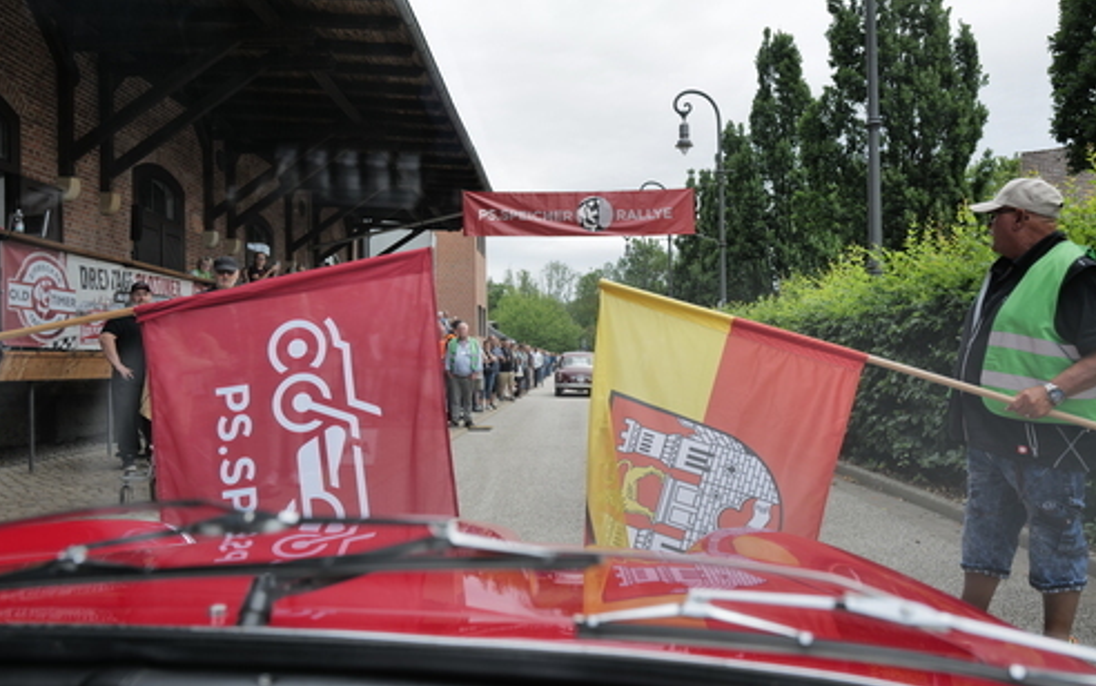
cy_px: 365
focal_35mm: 29
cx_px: 544
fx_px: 867
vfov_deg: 43.2
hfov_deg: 64.6
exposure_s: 1/200
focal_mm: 28
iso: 100
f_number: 5
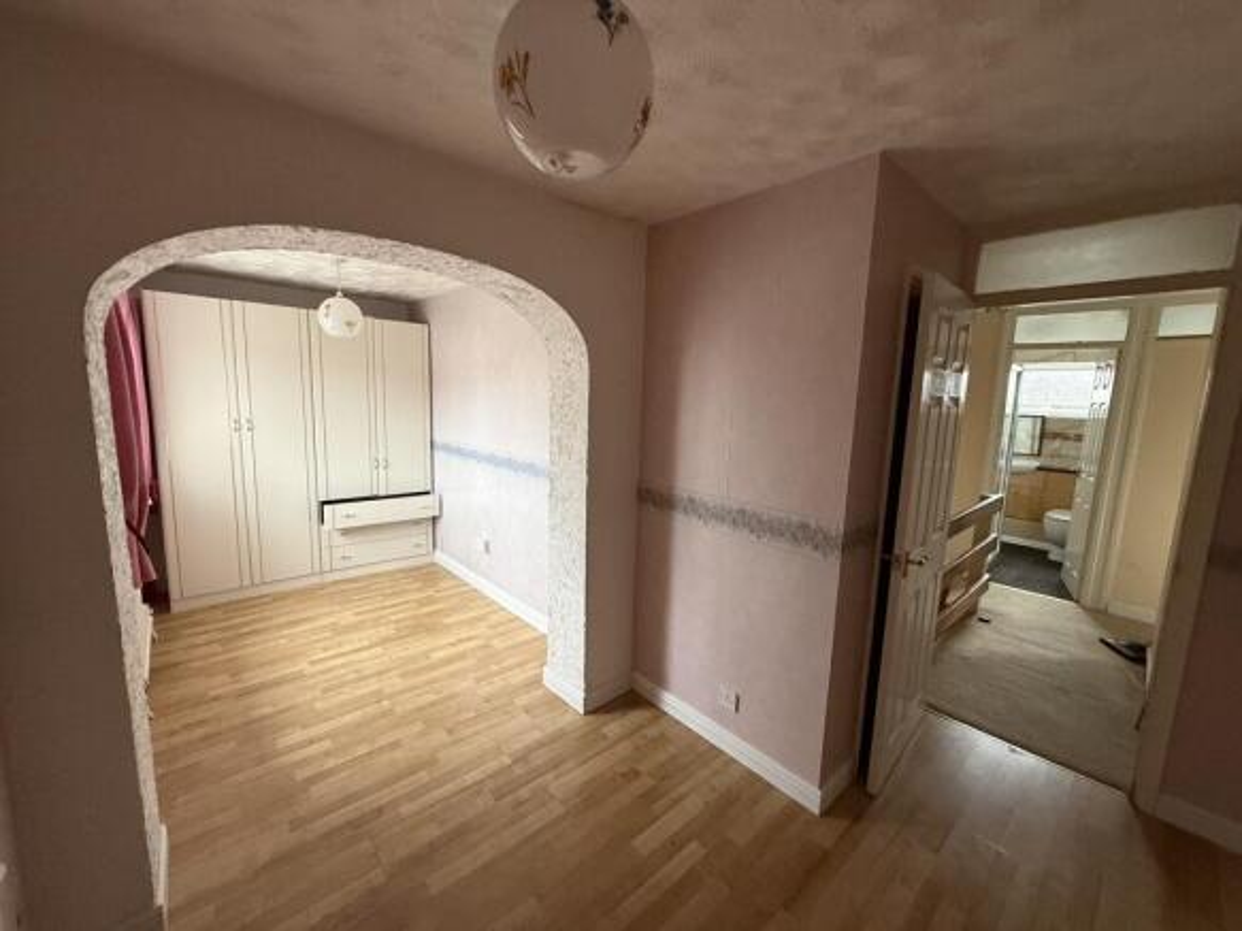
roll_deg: -1.6
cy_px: 466
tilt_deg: -7.8
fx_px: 502
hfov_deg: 102.1
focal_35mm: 14
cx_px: 621
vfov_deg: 85.7
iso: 400
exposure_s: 1/60
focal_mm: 2.22
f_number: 2.2
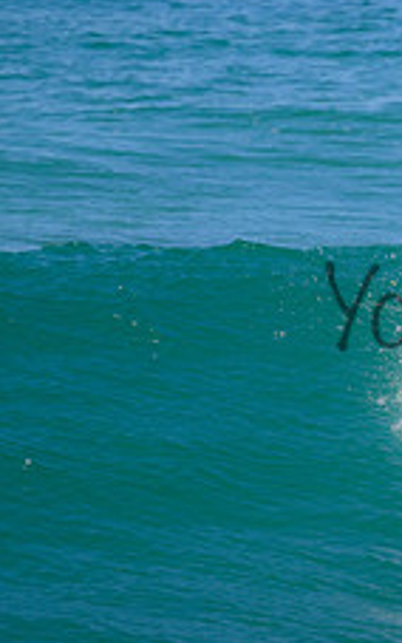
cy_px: 282
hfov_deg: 0.6
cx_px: 617
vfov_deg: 1.0
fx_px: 36438
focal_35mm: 2080
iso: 720
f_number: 11
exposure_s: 1/1000
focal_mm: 800
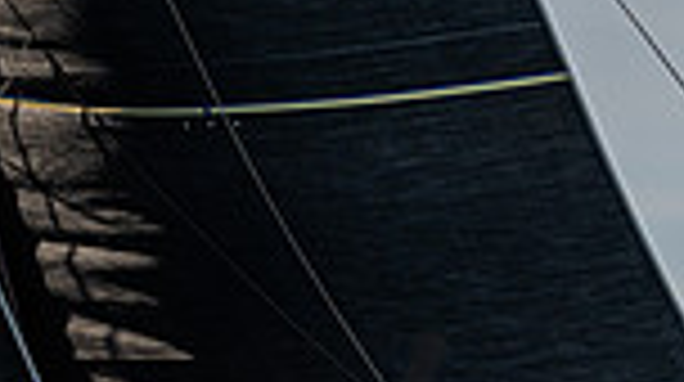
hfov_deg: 2.6
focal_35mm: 818
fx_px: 14815
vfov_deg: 1.5
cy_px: 908
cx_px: 393
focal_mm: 190
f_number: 5.6
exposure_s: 1/5000
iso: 400
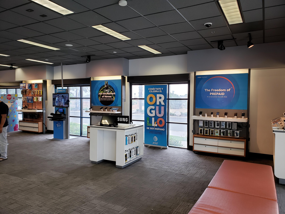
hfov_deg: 67.3
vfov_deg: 53.1
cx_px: 142
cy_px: 107
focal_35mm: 26
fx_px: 214
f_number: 2.4
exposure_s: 1/60
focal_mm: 4.3
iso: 100
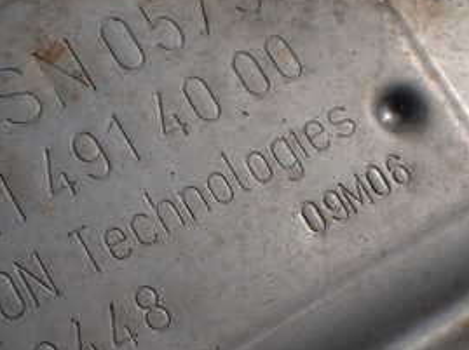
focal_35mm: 67
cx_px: 131
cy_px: 204
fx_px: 907
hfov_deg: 28.7
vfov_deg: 21.9
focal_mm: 5.4
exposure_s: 1/400
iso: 100
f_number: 9
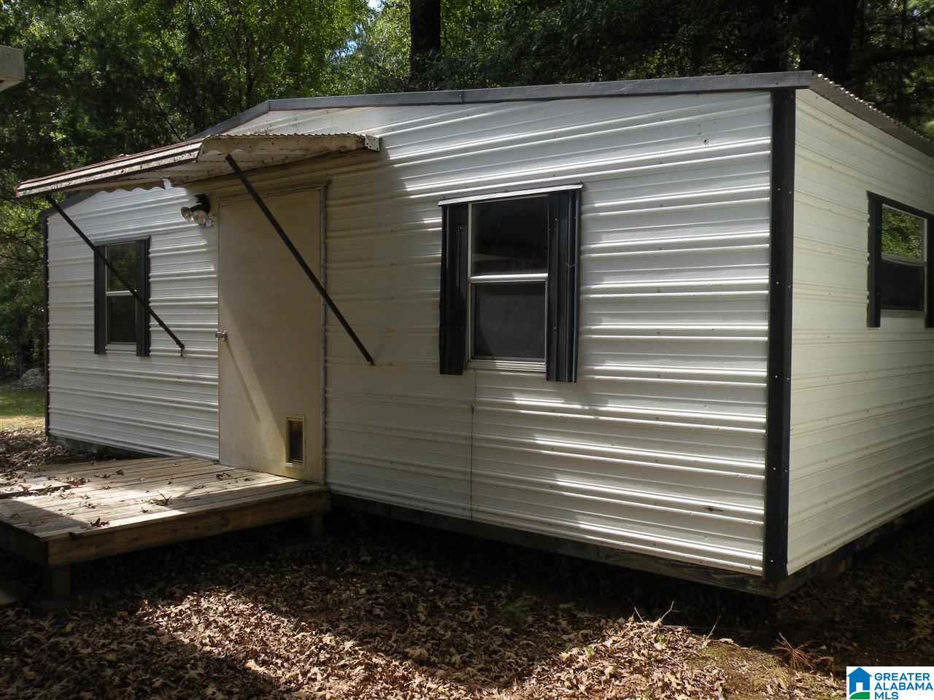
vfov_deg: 42.9
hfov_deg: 55.4
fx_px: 890
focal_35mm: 33
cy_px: 350
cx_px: 467
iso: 64
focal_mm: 5.8
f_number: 5
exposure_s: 1/136
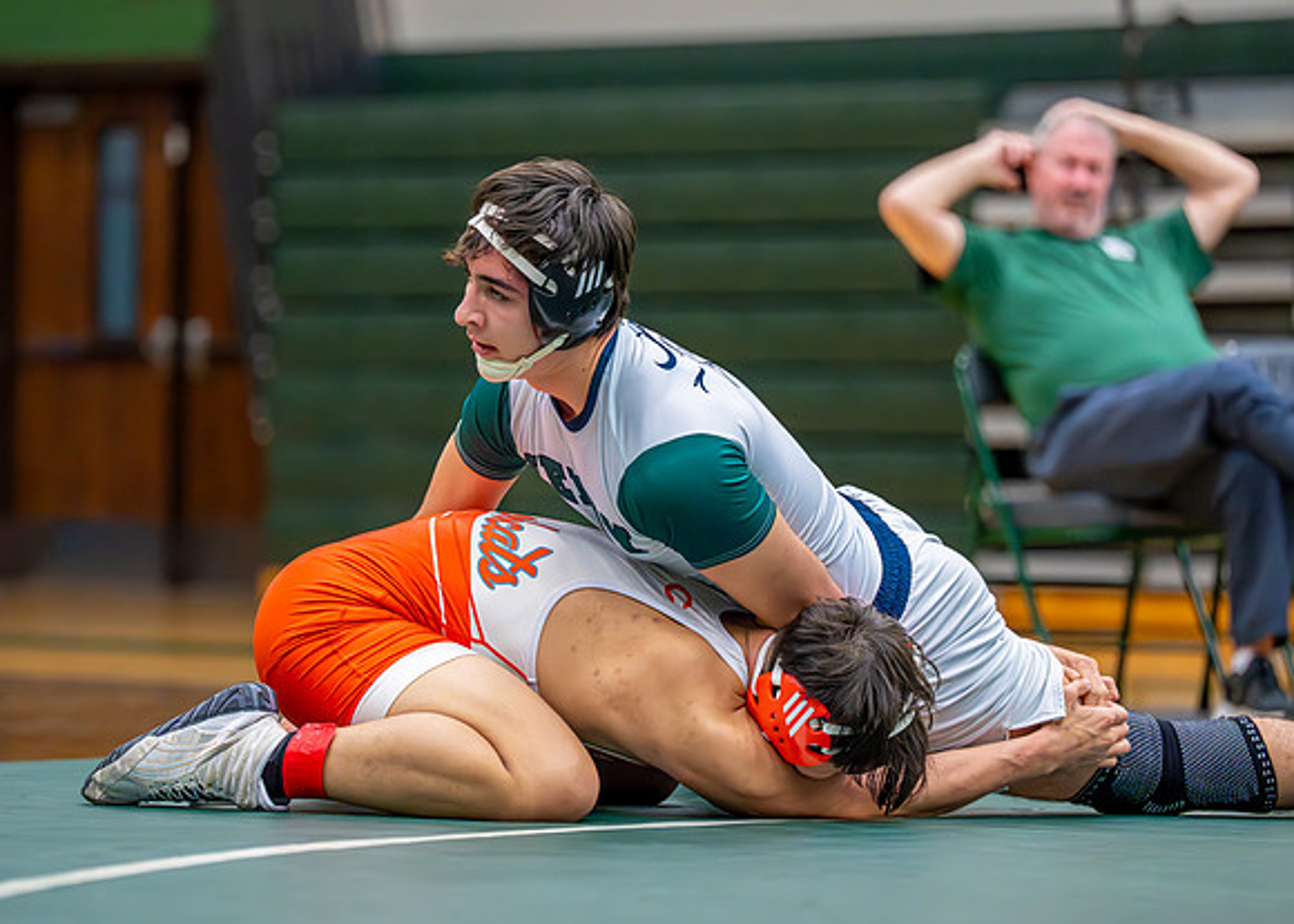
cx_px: 513
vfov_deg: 7.8
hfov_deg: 10.9
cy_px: 467
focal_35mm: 184
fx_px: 6763
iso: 6400
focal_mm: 152
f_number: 2.8
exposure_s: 1/1000
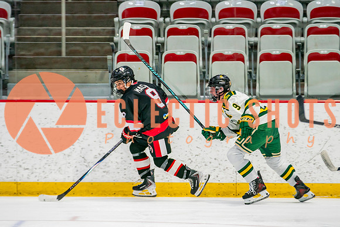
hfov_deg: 7.0
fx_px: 2784
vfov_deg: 4.7
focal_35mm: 295
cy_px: 155
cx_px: 157
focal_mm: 190
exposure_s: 1/640
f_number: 2.8
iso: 800
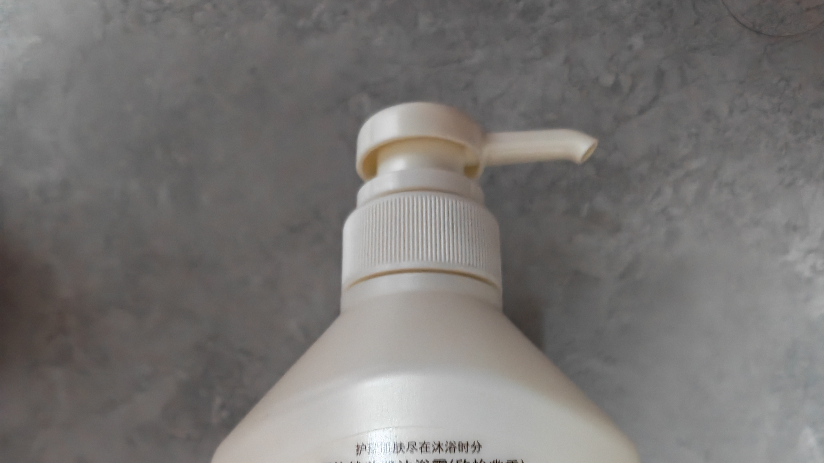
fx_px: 787
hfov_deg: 55.3
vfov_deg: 29.0
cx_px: 425
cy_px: 535
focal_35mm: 36
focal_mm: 6.12
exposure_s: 1/33
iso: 4000
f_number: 1.9
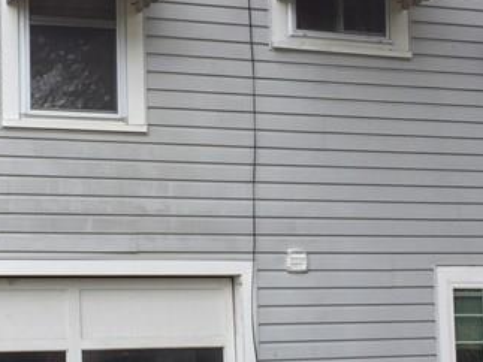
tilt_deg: +7.1
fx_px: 1283
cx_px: 129
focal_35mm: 92
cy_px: 182
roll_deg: +0.9
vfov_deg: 16.1
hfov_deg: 21.2
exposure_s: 1/262
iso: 32
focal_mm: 4.15
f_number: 2.2
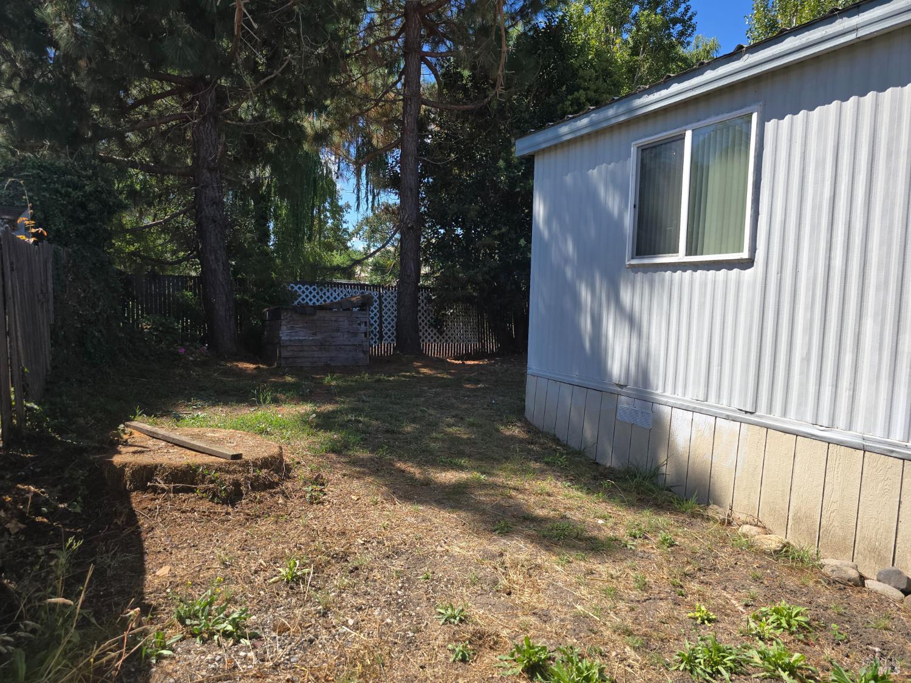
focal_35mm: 23
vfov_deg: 58.9
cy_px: 342
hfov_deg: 73.9
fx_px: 605
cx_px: 456
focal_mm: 6.3
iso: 12
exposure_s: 1/451
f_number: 1.7
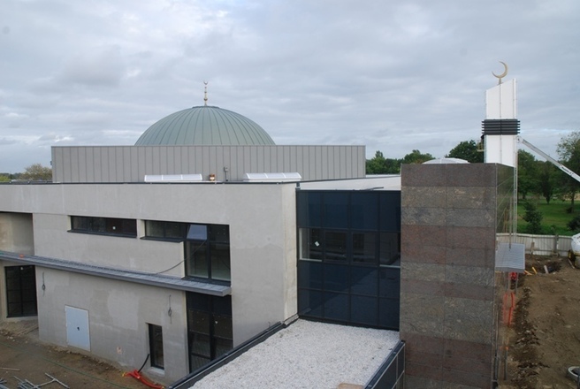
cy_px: 194
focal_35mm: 27
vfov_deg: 48.1
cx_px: 290
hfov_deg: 67.3
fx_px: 436
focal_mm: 18
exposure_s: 1/80
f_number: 8
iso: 200
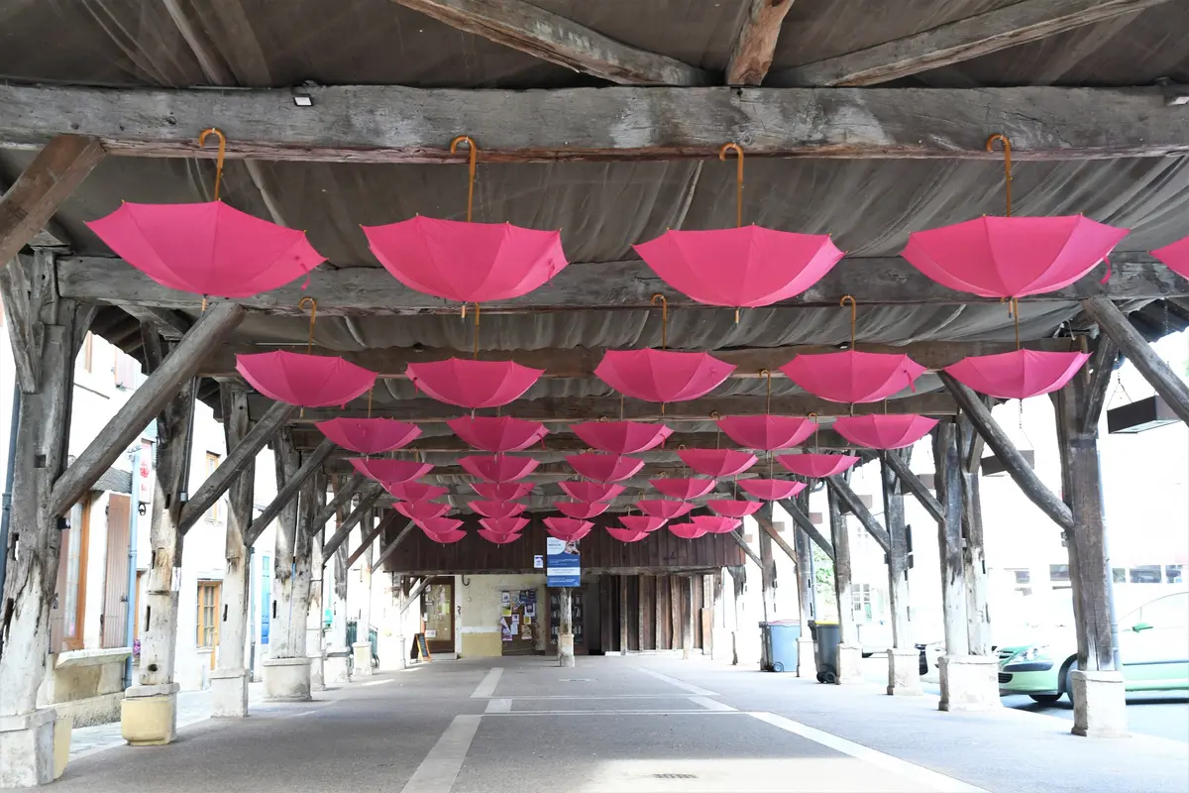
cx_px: 594
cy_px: 396
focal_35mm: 42
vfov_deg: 31.9
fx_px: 1387
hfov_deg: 46.4
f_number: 5.6
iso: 640
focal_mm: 28
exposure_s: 1/60
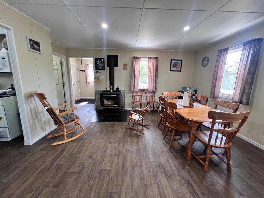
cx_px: 132
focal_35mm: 13
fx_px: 99
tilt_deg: -11.3
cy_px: 99
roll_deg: -0.7
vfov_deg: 89.9
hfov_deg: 106.2
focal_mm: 1.57
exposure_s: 1/60
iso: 160
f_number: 1.8
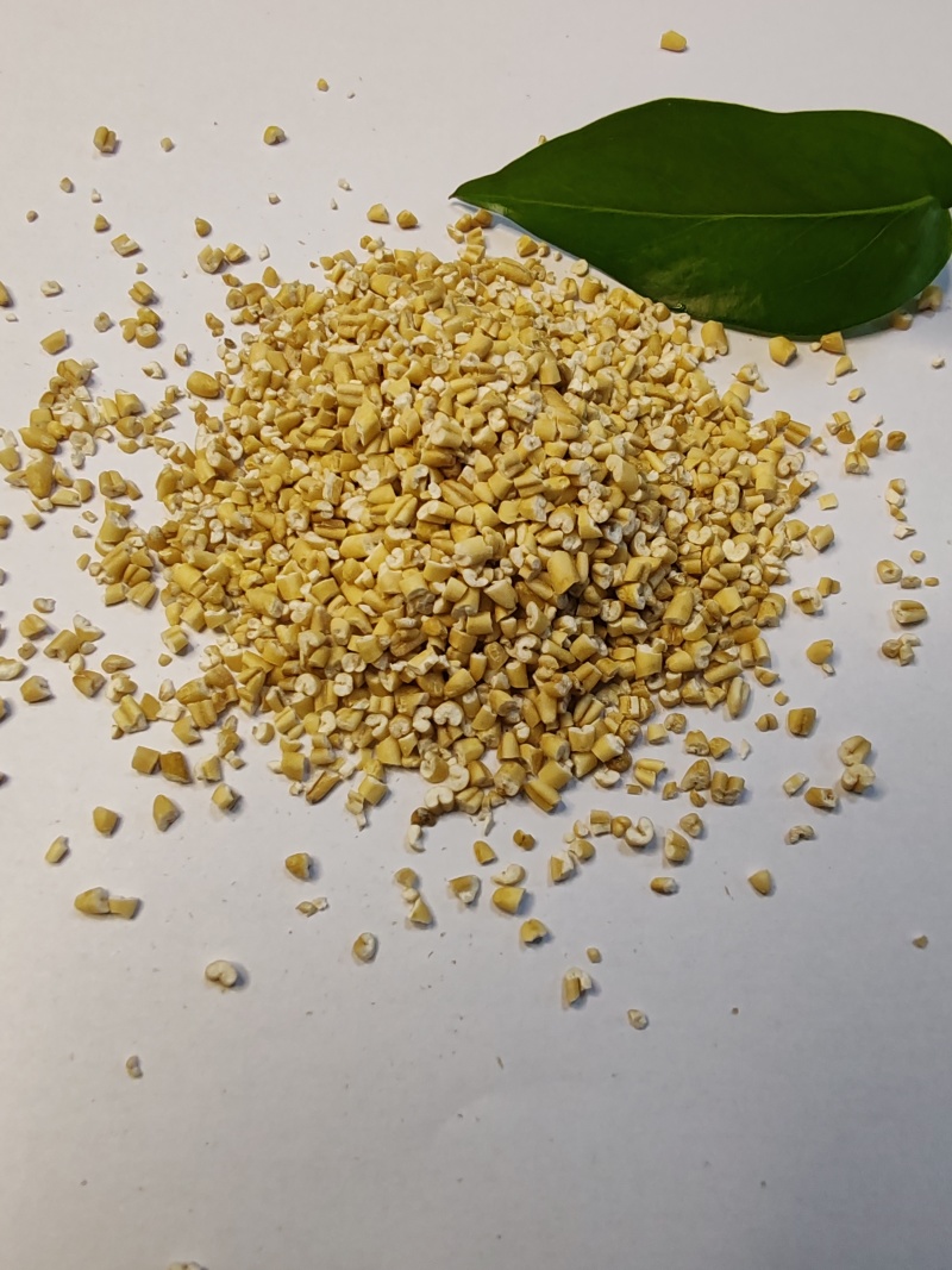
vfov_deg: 67.3
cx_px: 476
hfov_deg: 53.1
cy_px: 635
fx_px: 954
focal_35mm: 26
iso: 200
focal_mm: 1.96
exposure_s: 1/50
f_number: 2.2
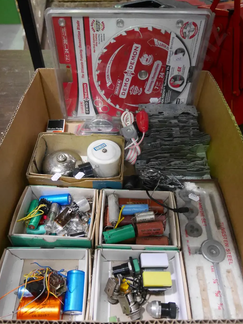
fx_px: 271
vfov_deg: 61.7
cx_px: 120
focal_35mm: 29
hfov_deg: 48.2
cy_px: 163
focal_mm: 14
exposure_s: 1/100
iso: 3200
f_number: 4
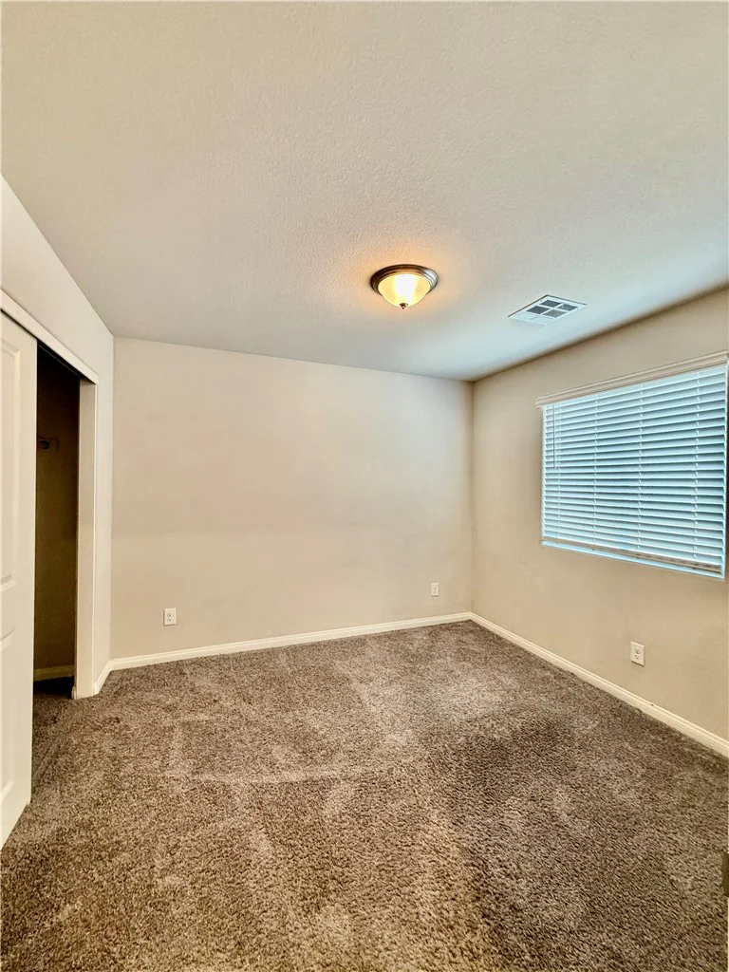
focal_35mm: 14
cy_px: 486
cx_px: 364
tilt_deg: -0.2
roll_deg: -0.2
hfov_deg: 85.7
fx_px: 393
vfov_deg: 102.1
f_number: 2.2
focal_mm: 2.22
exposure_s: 1/60
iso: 250
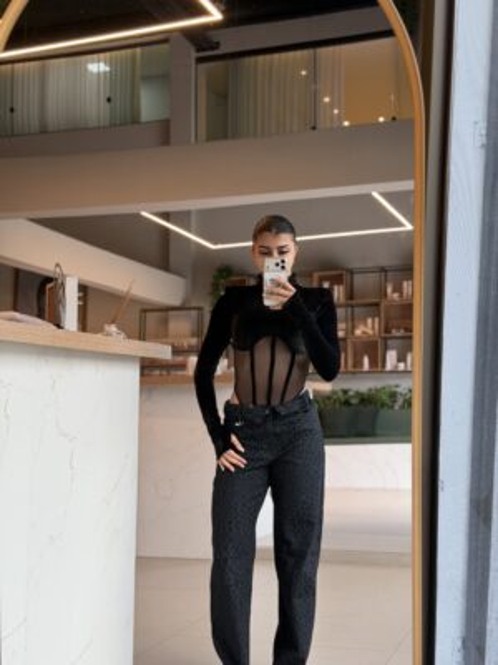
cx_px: 249
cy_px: 332
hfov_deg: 30.3
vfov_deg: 39.7
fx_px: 921
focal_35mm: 48
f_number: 1.78
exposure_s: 1/121
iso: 80
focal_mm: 6.76
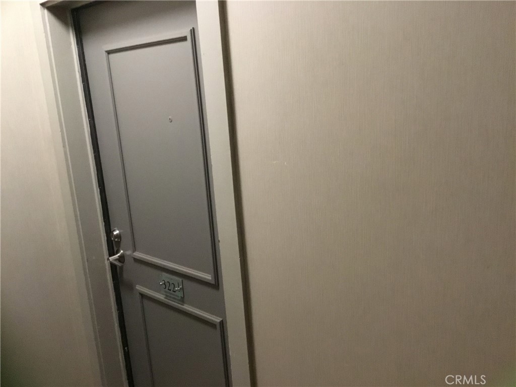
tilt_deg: -13.5
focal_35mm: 31
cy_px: 194
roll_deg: +4.5
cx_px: 258
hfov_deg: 58.4
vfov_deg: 45.4
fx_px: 462
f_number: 2.4
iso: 320
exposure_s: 1/15
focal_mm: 3.3
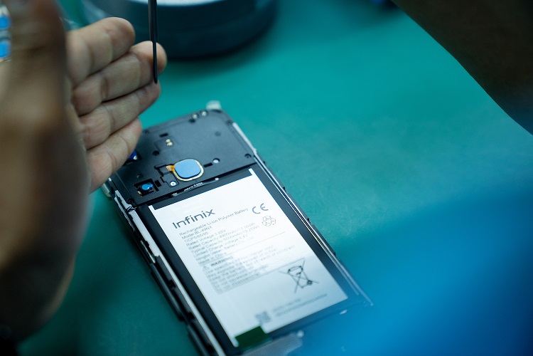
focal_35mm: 70
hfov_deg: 28.8
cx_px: 266
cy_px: 178
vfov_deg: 19.5
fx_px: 1036
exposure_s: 1/200
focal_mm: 70
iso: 800
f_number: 3.2
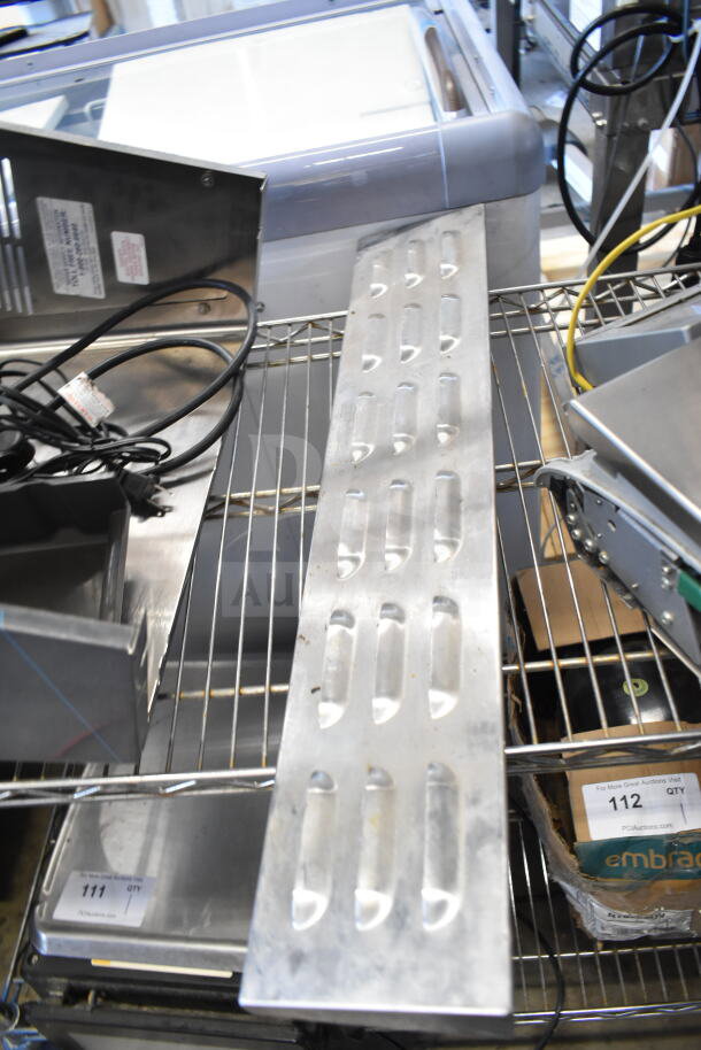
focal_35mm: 27
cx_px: 350
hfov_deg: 48.0
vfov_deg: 67.4
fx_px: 788
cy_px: 525
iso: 1600
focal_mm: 18
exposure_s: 1/40
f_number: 3.5
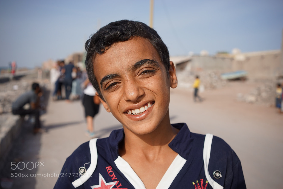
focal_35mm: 35
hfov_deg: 54.4
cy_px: 94
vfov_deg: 37.8
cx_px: 142
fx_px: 275
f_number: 5
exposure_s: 1/800
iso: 100
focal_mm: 35
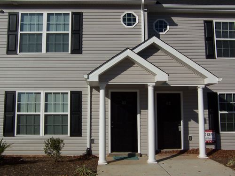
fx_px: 244
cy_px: 88
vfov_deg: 39.7
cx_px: 118
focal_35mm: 36
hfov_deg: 51.4
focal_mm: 5.6
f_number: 5.6
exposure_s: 1/1000
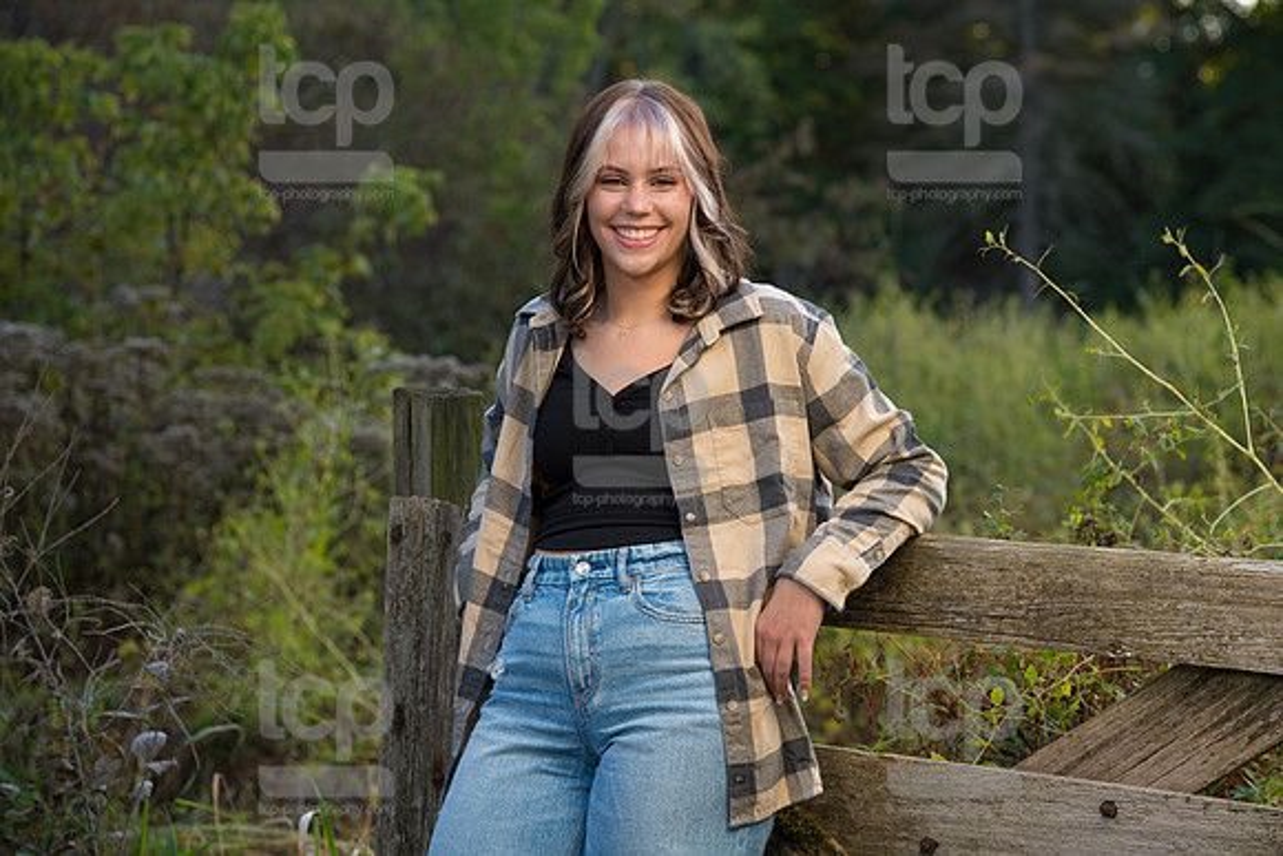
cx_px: 714
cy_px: 354
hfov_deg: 18.3
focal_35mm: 111
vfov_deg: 12.3
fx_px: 3973
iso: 250
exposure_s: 1/250
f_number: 4.5
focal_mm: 95
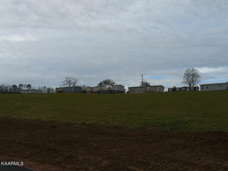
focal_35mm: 36
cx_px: 114
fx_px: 237
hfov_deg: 51.4
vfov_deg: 39.7
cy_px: 86
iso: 100
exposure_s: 1/500
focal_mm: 6
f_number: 5.6
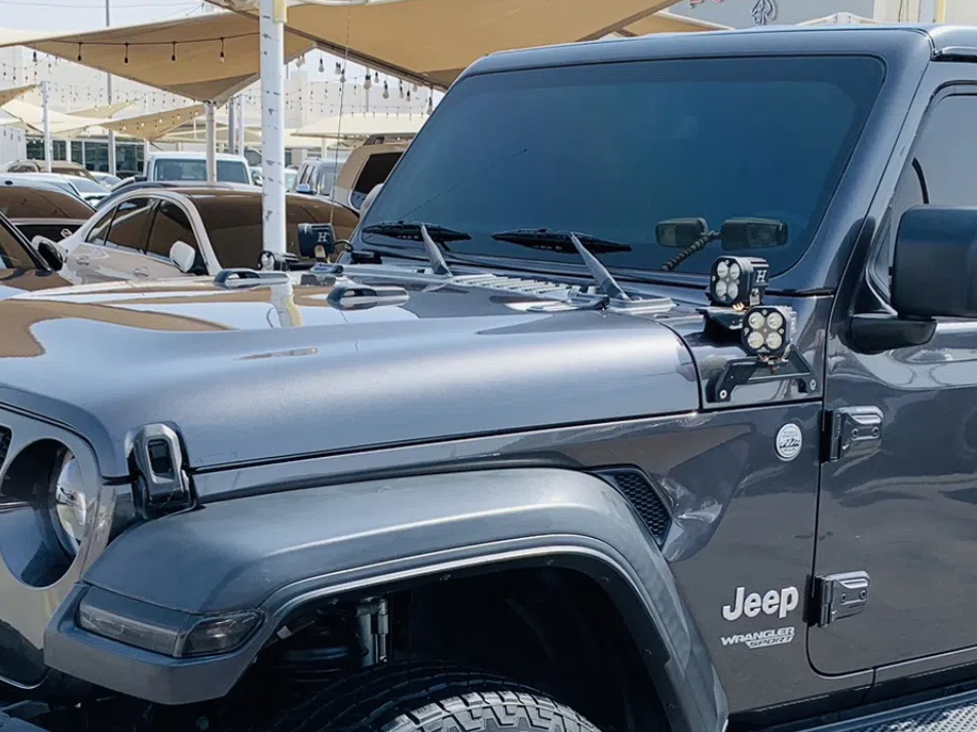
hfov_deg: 34.3
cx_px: 521
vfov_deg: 25.5
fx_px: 1580
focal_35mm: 56
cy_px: 621
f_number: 1.8
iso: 25
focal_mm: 4.25
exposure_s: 1/1100
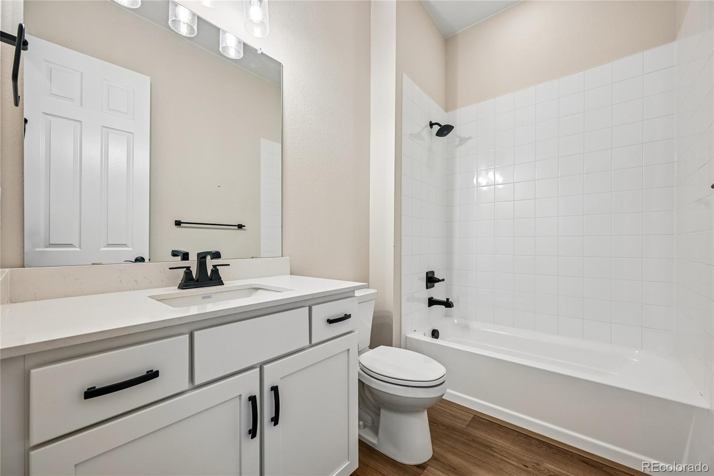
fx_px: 278
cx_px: 357
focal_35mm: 14
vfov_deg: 81.2
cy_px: 238
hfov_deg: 104.3
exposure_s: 1/15
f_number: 8
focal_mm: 14
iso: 320
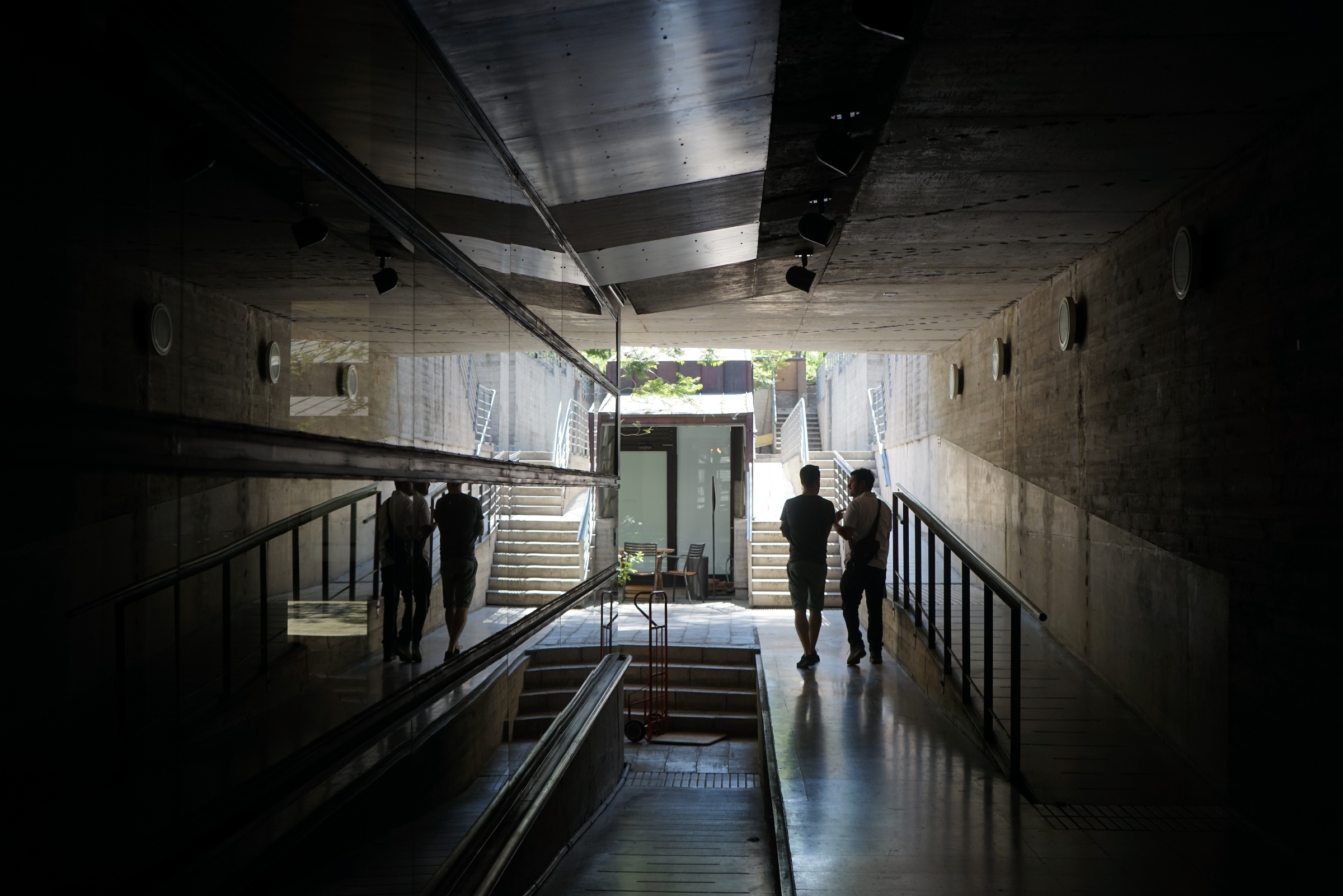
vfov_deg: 31.9
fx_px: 1567
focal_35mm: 42
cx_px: 672
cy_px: 448
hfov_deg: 46.4
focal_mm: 42
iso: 100
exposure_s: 1/100
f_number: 4.5
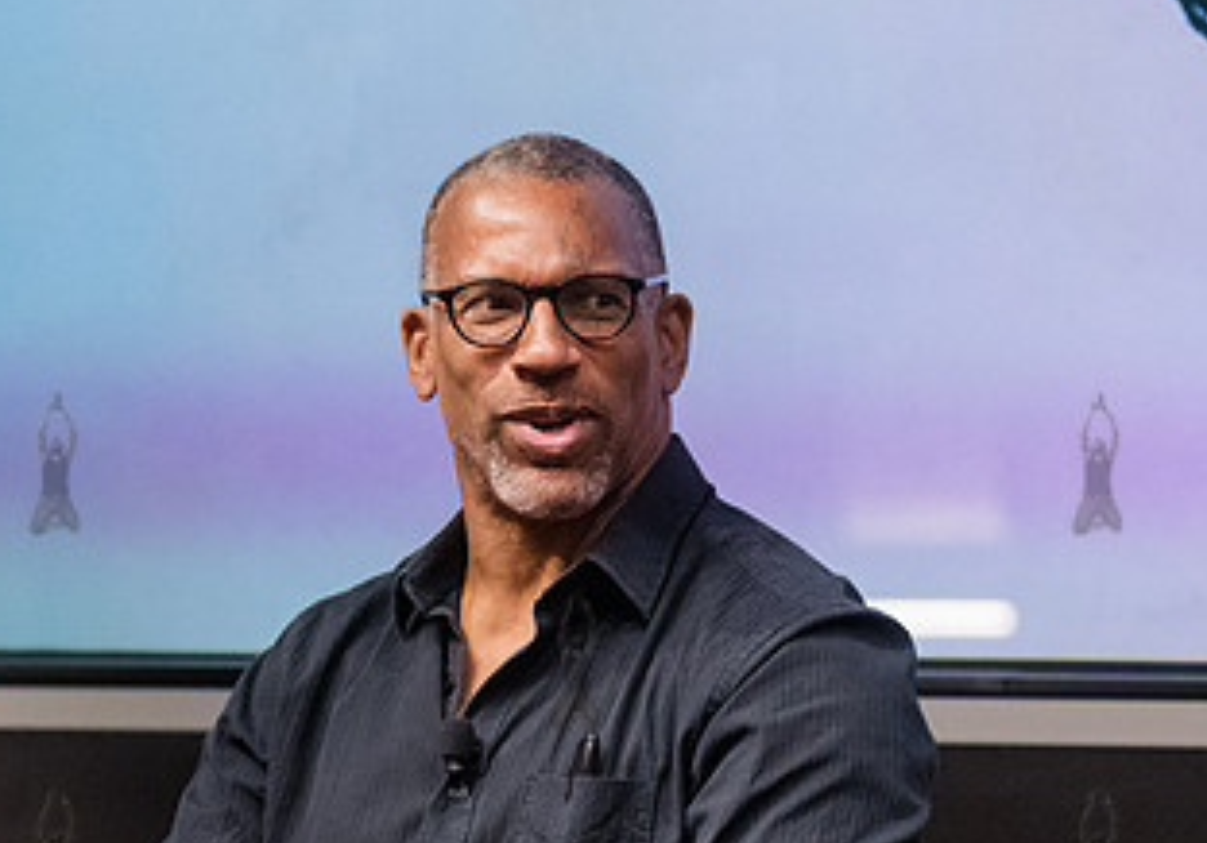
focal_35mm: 198
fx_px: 6738
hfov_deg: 10.2
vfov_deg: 7.2
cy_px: 563
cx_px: 517
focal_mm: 92
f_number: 3.5
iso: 6400
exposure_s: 1/250
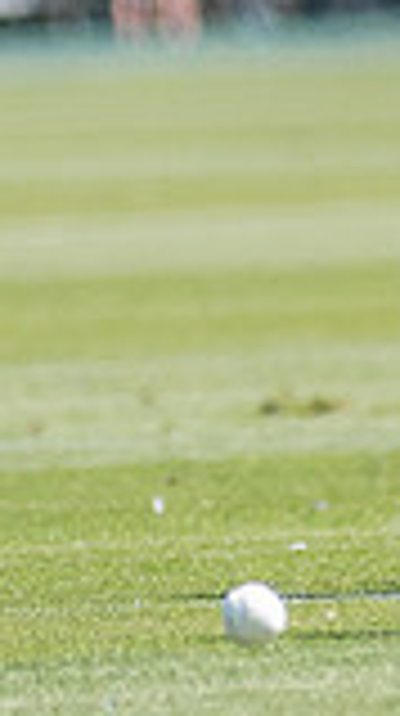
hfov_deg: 0.5
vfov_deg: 0.9
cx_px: 1435
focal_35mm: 2484
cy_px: -157
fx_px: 47013
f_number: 4
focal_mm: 300
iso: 400
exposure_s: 1/5000
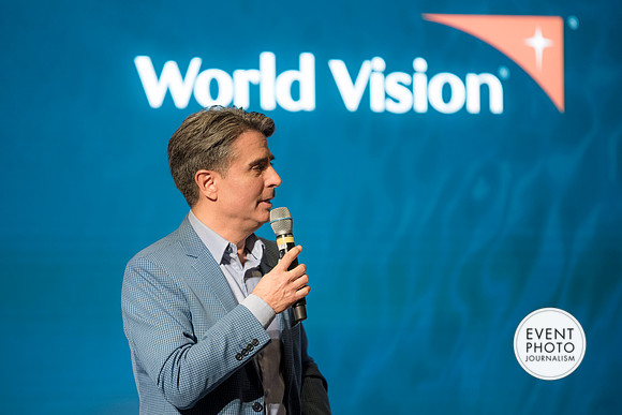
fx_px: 3456
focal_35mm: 200
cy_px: 208
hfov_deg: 10.3
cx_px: 311
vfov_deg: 6.9
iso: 1250
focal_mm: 200
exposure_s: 1/125
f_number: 2.8
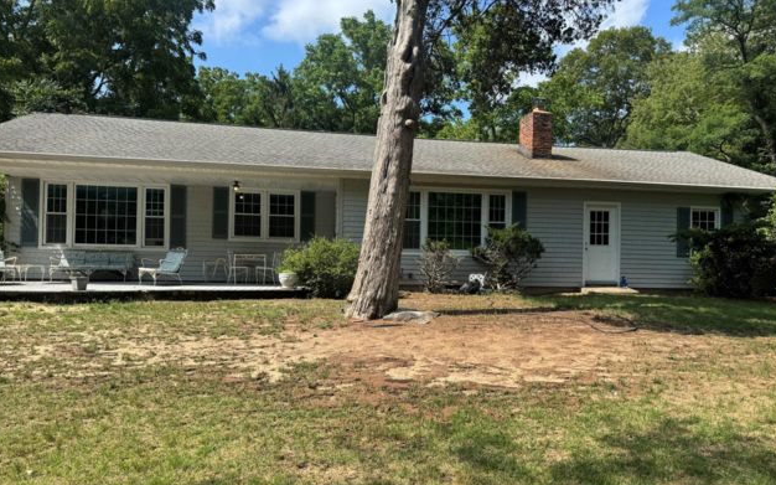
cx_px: 393
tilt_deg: +0.7
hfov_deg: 70.4
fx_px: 550
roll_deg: -1.1
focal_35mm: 26
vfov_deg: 47.5
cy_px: 258
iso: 80
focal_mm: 6.76
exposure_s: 1/2604
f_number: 1.78
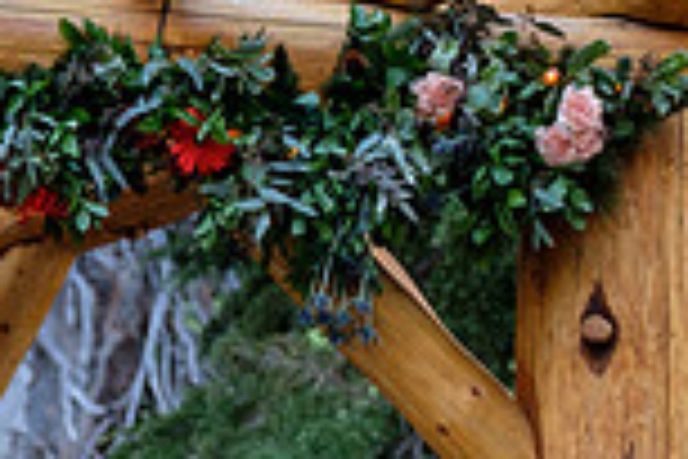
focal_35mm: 318
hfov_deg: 6.4
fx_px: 6077
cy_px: 844
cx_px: -310
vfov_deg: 4.3
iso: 640
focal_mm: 56.3
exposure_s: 1/80
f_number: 2.8
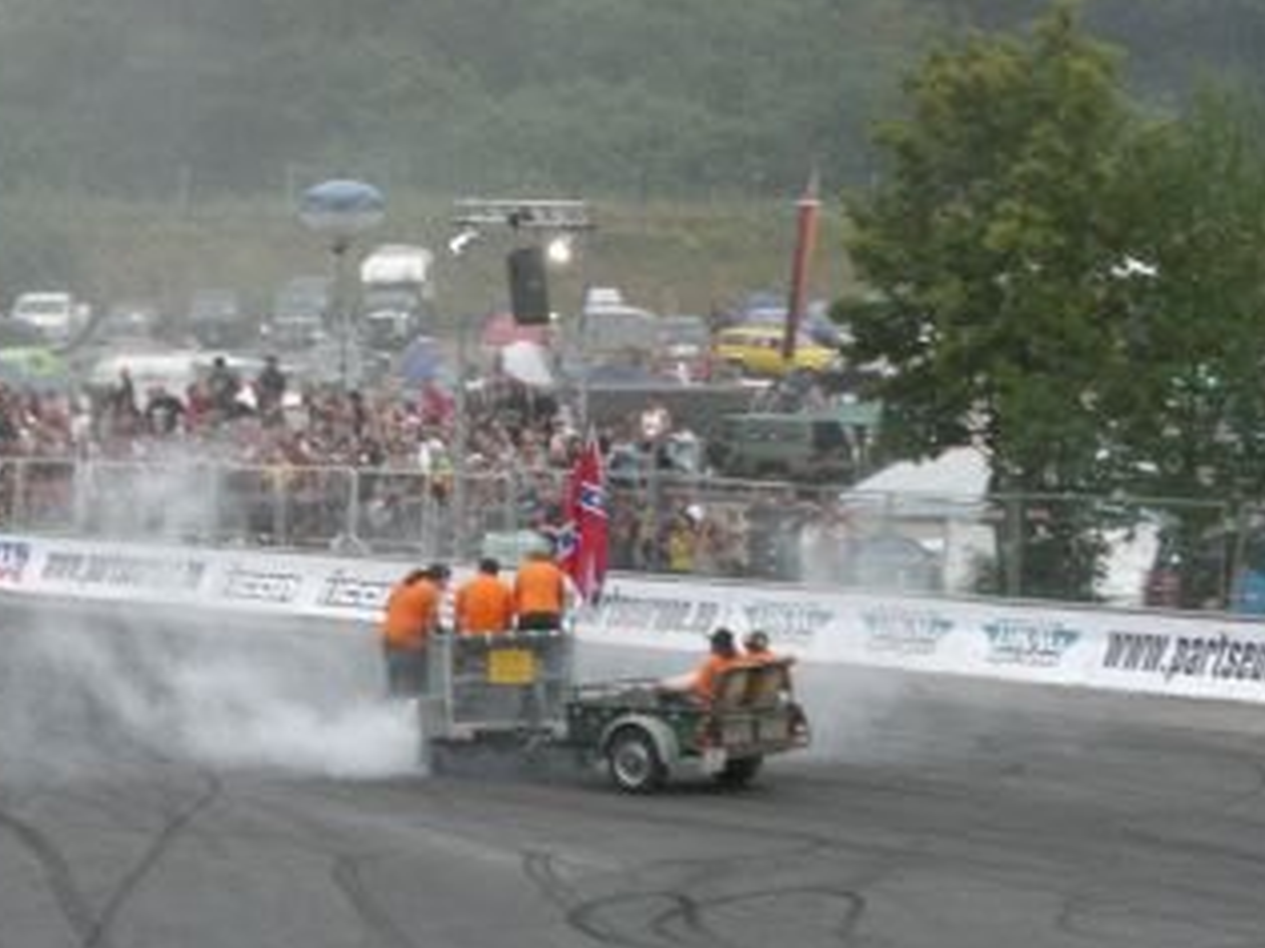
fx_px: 5626
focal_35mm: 154
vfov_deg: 9.6
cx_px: 600
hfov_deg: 12.8
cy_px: 568
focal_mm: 18.6
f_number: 5.2
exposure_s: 1/160
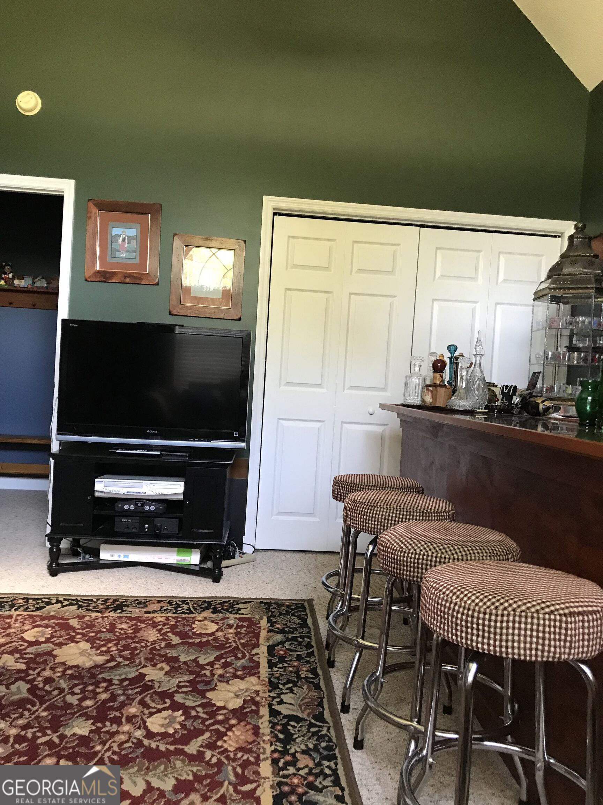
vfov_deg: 63.4
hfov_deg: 49.7
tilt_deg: -2.0
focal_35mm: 28
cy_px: 402
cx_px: 302
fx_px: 650
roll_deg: -3.3
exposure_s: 1/15
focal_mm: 3.99
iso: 80
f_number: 1.8
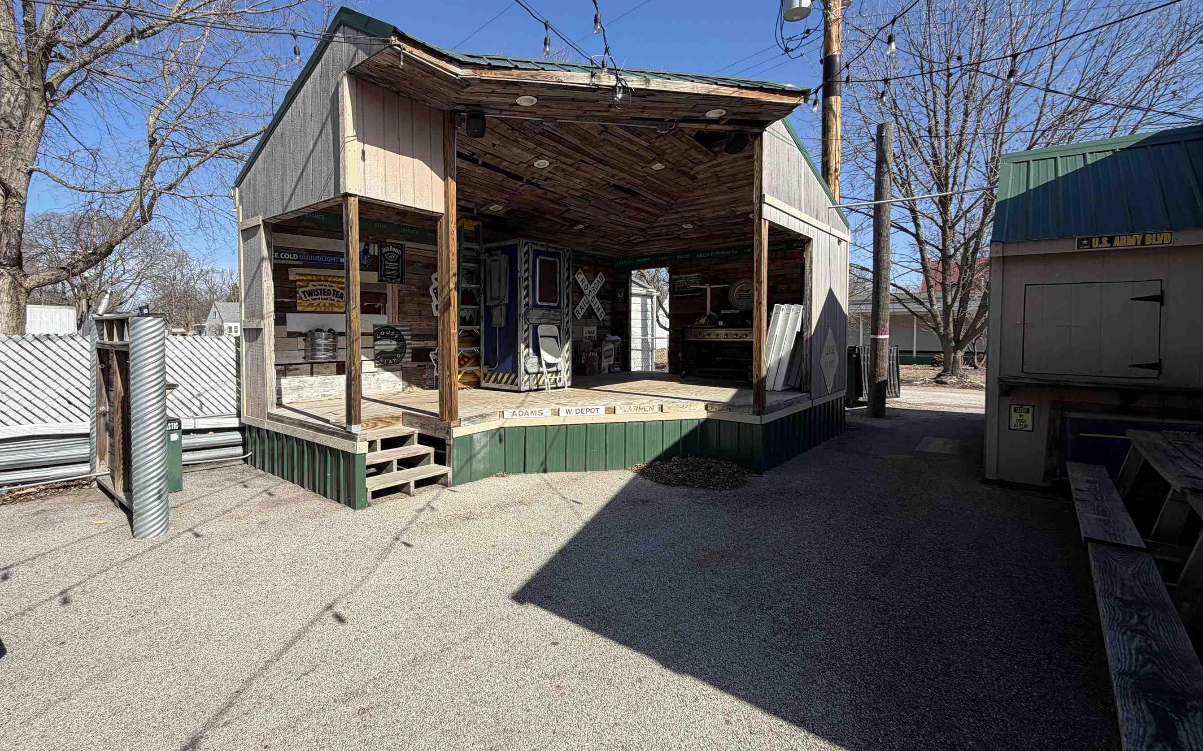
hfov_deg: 94.1
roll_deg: +0.2
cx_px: 550
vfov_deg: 67.9
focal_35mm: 17
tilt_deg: -0.3
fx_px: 557
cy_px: 346
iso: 20
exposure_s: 1/770
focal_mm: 2.22
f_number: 2.2
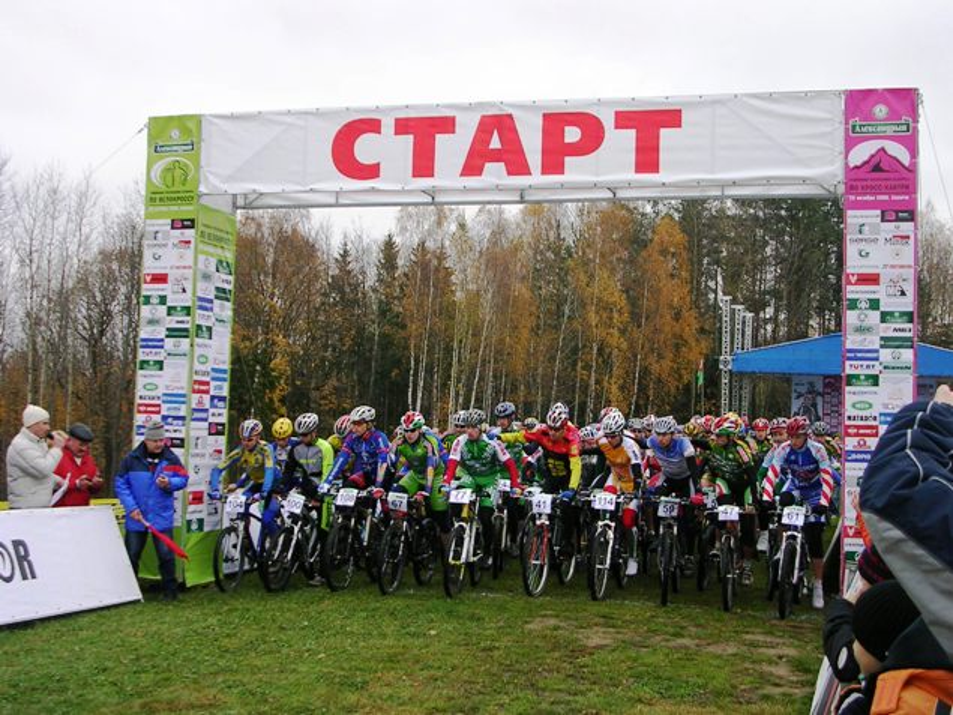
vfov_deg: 29.7
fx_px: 1349
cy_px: 358
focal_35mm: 49
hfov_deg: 38.9
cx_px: 476
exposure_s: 1/120
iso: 50
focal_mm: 7.5
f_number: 3.1
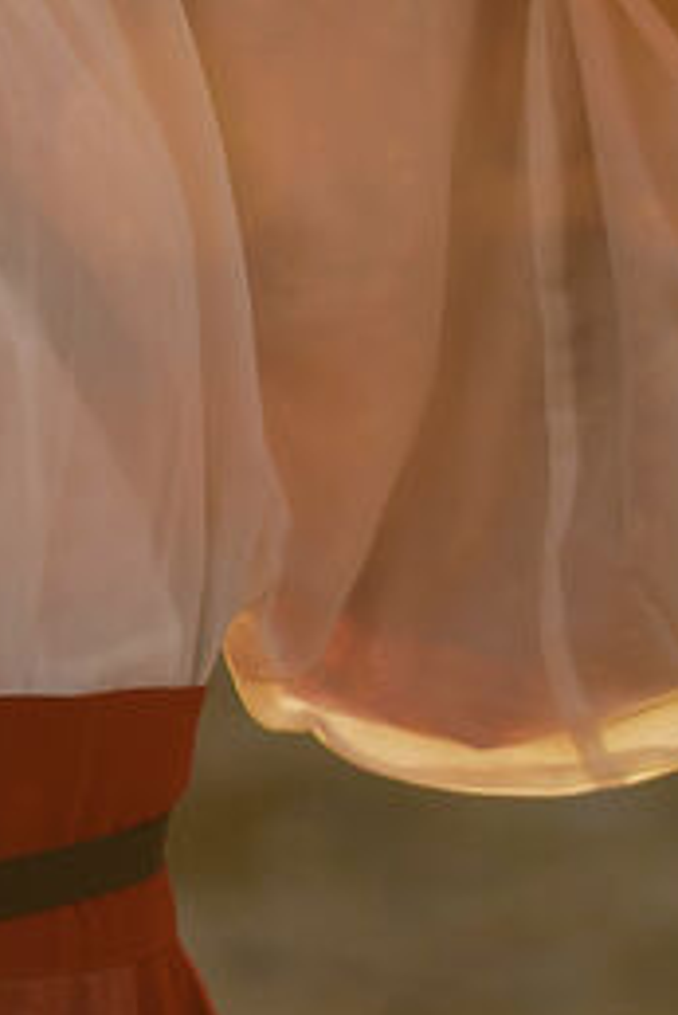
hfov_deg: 2.0
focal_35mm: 687
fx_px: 19380
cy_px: -176
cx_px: -584
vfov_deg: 3.0
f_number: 3.2
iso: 200
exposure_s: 1/320
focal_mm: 100
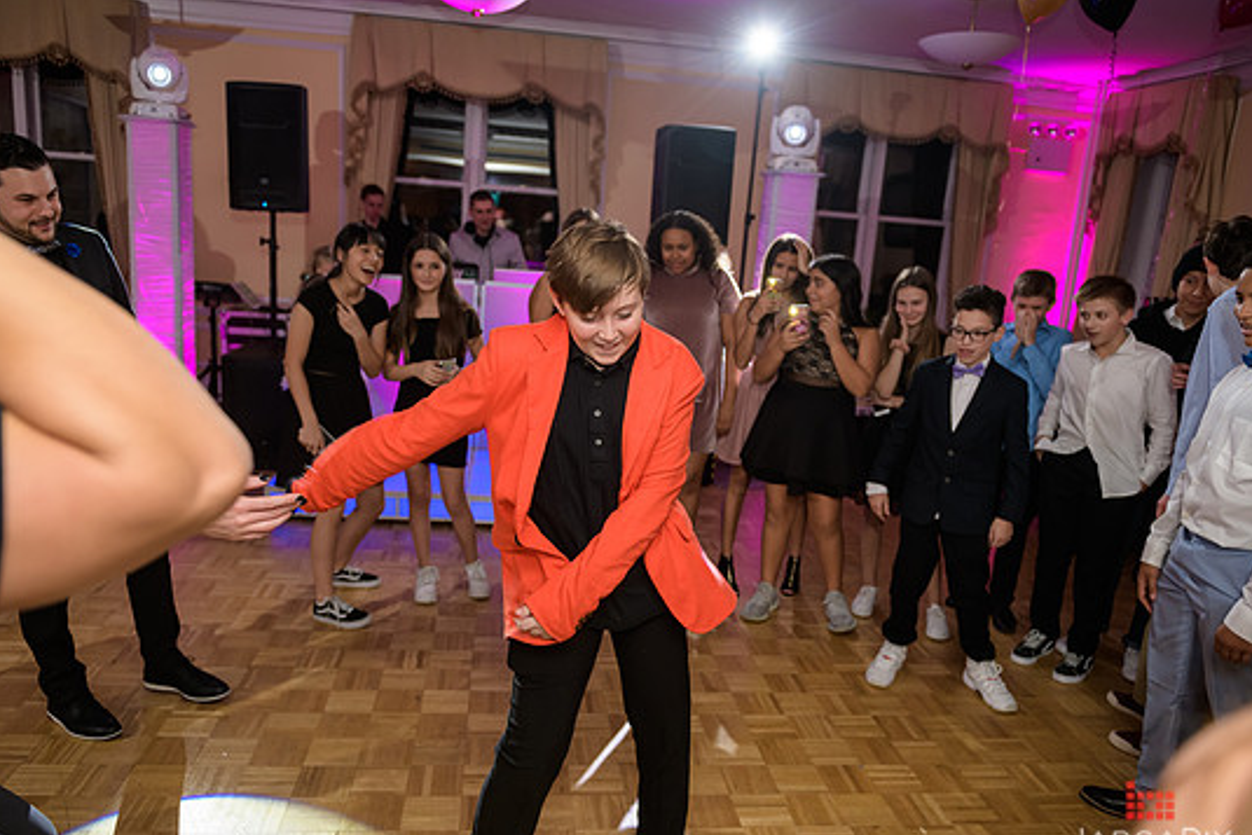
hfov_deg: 69.4
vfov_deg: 49.5
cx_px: 613
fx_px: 904
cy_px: 450
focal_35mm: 26
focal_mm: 24
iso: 800
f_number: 3.2
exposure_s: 1/125
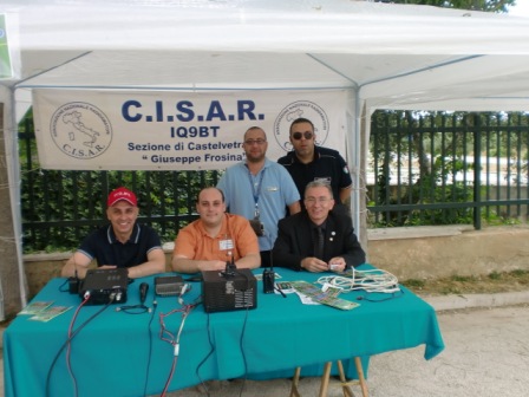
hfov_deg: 52.6
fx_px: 535
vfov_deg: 40.7
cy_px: 198
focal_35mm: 35
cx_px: 264
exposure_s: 1/125
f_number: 3.1
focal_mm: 6.3
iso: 64
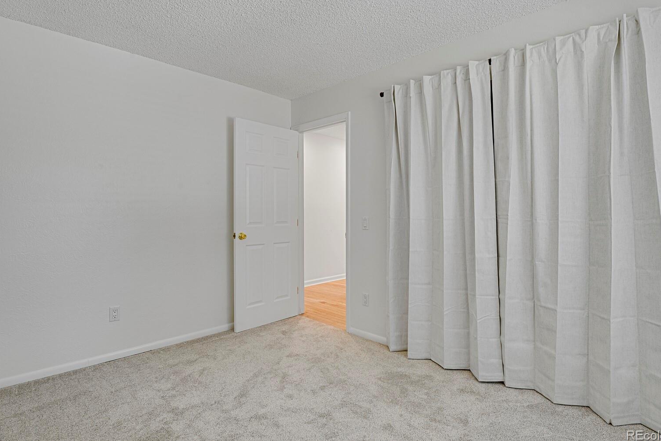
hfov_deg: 89.9
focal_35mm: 18
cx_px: 347
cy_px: 211
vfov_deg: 67.4
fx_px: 331
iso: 250
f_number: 8
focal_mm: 17
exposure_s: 4
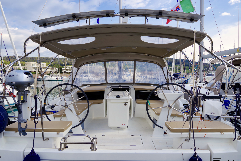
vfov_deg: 46.4
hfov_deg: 65.4
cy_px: 81
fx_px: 188
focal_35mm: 28
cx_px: 114
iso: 200
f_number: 13
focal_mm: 26
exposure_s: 1/125
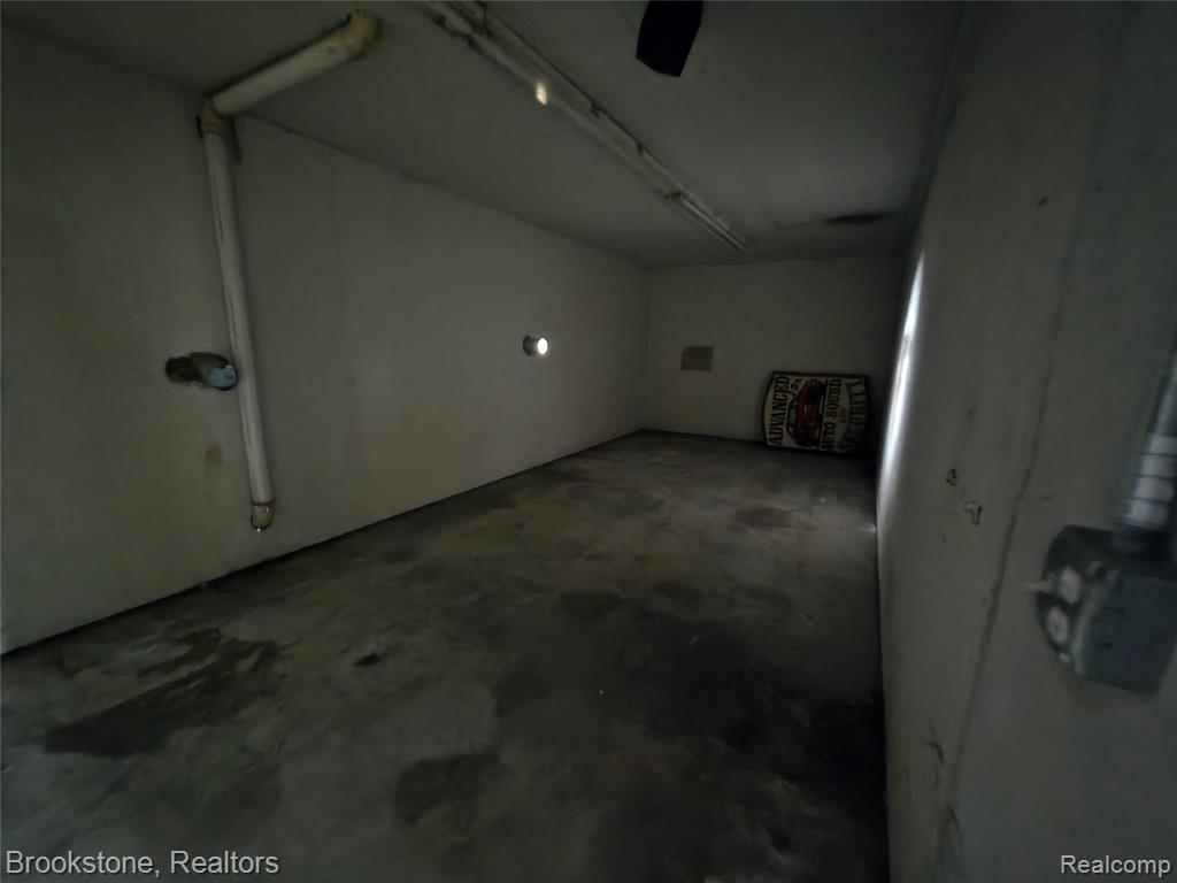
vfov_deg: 89.9
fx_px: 442
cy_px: 442
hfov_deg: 106.2
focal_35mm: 13
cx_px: 588
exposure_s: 1/2
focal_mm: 2.2
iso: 1250
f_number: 1.9
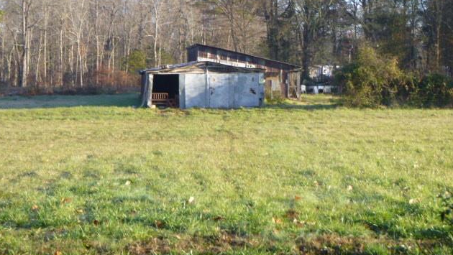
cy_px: 93
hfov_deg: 29.0
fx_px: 877
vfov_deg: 16.5
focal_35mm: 73
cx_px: 226
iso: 160
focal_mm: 11.9
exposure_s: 1/100
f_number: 5.4
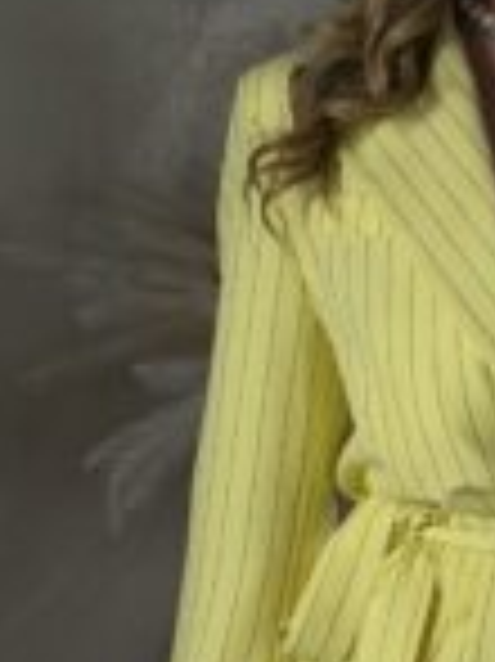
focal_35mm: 131
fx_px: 2501
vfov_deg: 15.1
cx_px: 486
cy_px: 329
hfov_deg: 11.2
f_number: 1.78
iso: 80
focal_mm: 6.76
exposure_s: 1/100
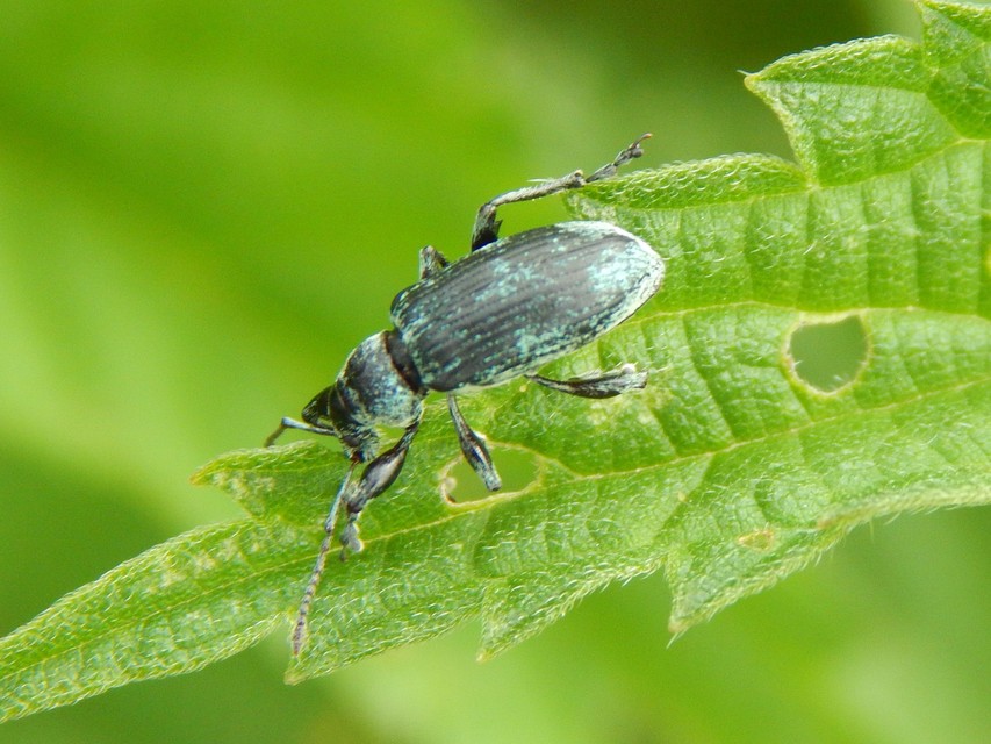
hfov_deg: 17.3
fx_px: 3264
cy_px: 372
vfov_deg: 13.0
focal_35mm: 114
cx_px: 496
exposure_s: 1/250
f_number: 4.6
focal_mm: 20.5
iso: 280
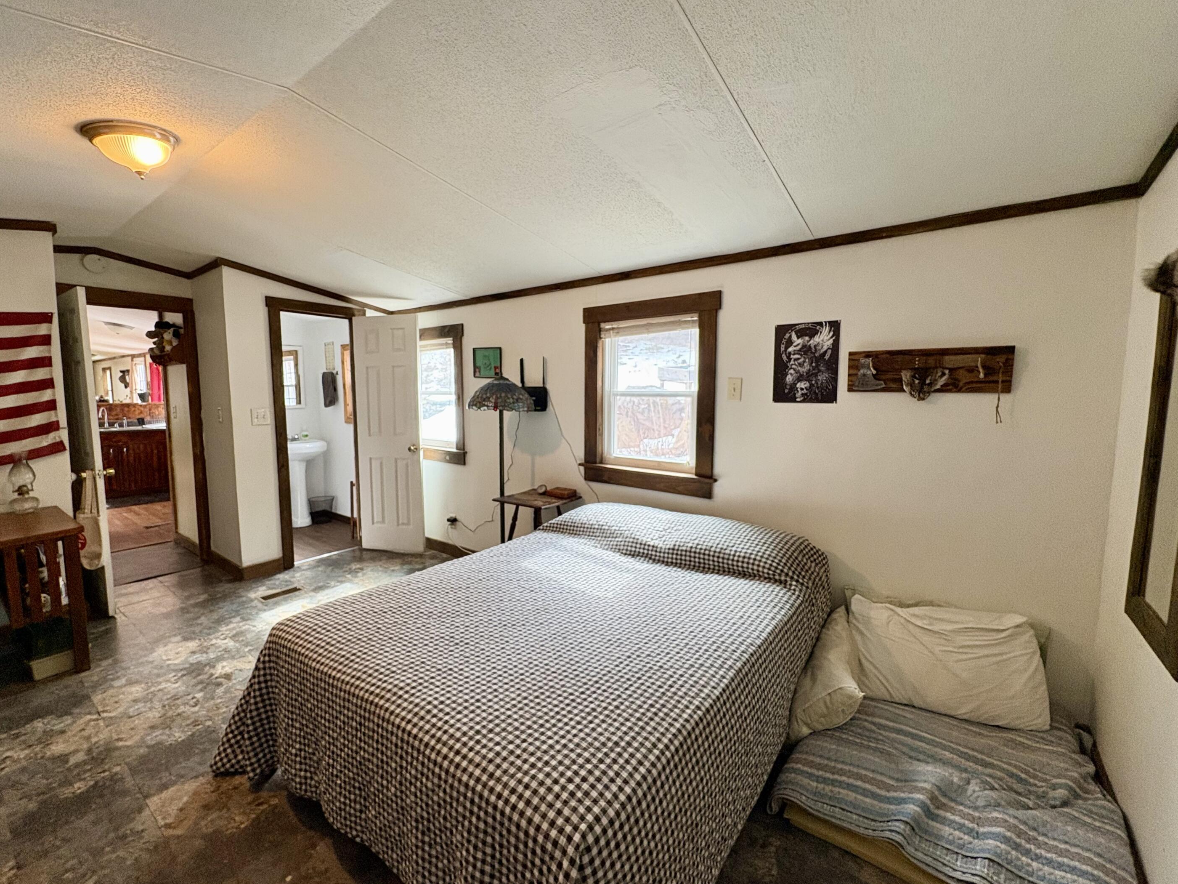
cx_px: 563
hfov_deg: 98.1
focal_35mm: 15
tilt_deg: -5.8
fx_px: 510
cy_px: 440
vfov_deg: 81.7
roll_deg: +0.4
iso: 250
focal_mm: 2.22
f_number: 2.2
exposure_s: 1/60
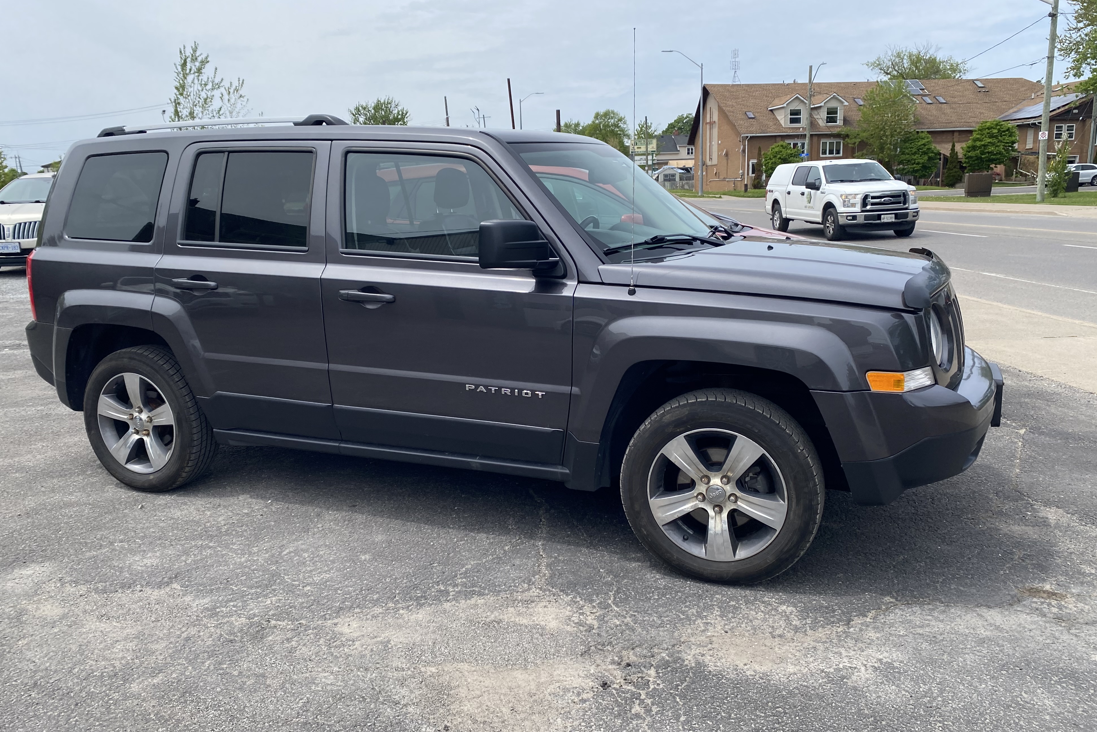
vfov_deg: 46.4
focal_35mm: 28
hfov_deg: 65.5
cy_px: 375
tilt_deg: -12.4
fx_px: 853
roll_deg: +2.0
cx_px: 537
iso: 32
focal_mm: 4.25
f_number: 1.8
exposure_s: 1/2183
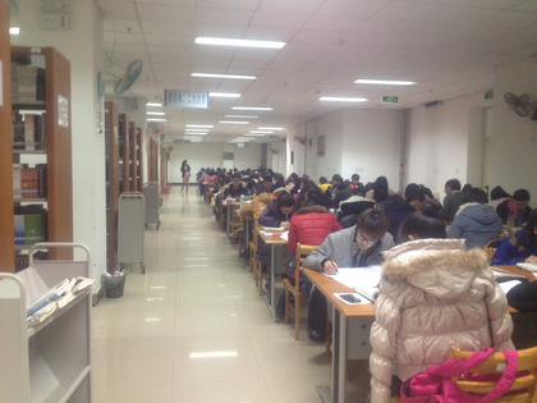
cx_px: 268
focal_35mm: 35
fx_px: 543
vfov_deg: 40.7
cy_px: 202
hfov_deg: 52.6
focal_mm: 4.28
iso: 250
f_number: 2.4
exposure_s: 1/20
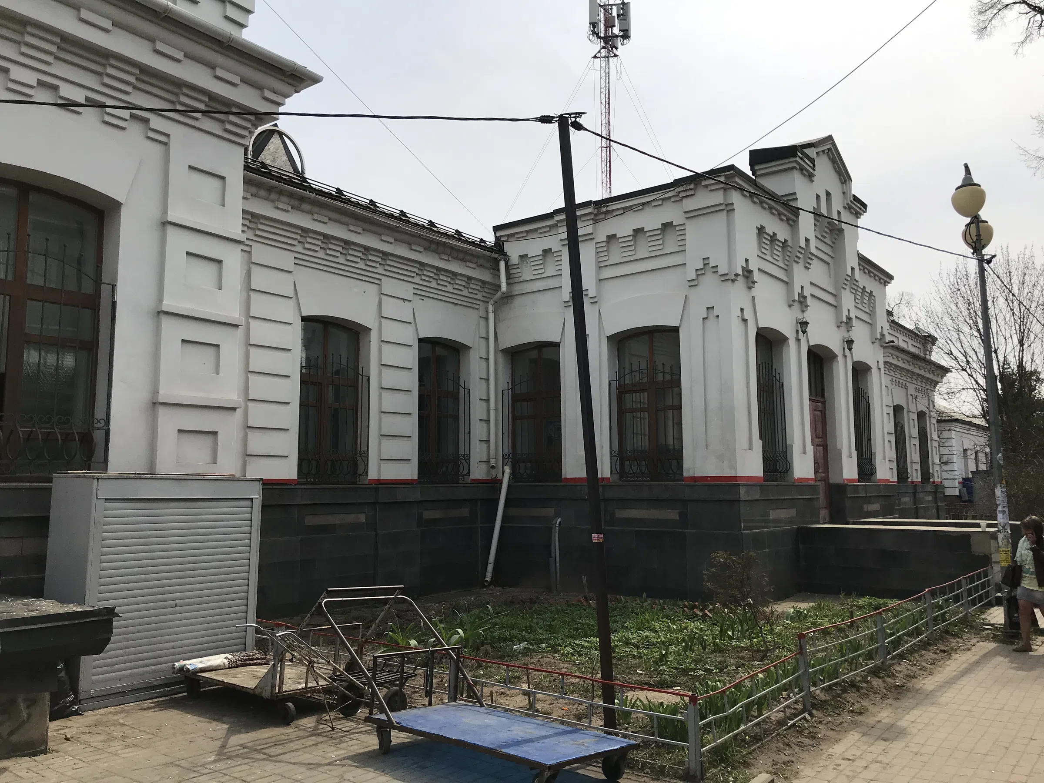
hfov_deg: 63.4
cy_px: 392
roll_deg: +2.9
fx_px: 844
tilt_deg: +7.9
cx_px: 522
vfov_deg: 49.7
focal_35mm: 28
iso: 20
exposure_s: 1/3300
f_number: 1.8
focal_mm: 3.99
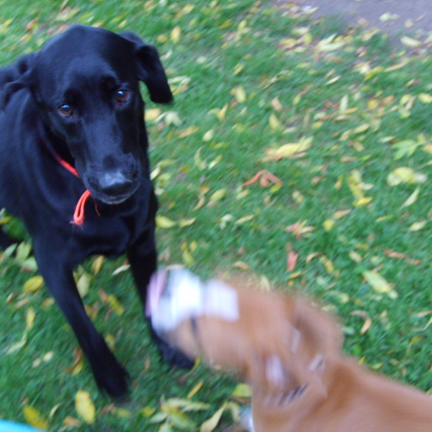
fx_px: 593
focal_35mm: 42
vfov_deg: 40.0
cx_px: 235
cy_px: 215
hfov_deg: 40.0
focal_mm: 5.8
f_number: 2.8
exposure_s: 1/30
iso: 140
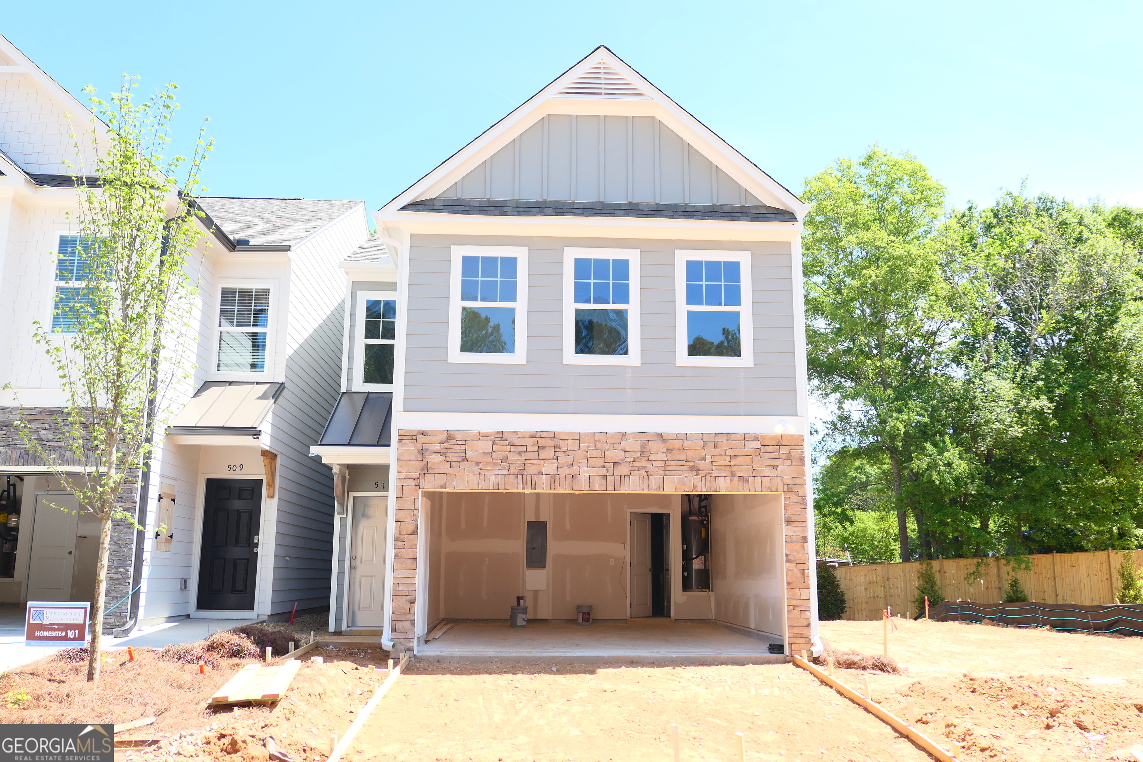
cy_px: 381
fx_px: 952
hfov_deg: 61.9
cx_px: 572
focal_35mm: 30
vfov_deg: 43.6
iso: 125
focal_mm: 11.1
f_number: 2.8
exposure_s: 1/640
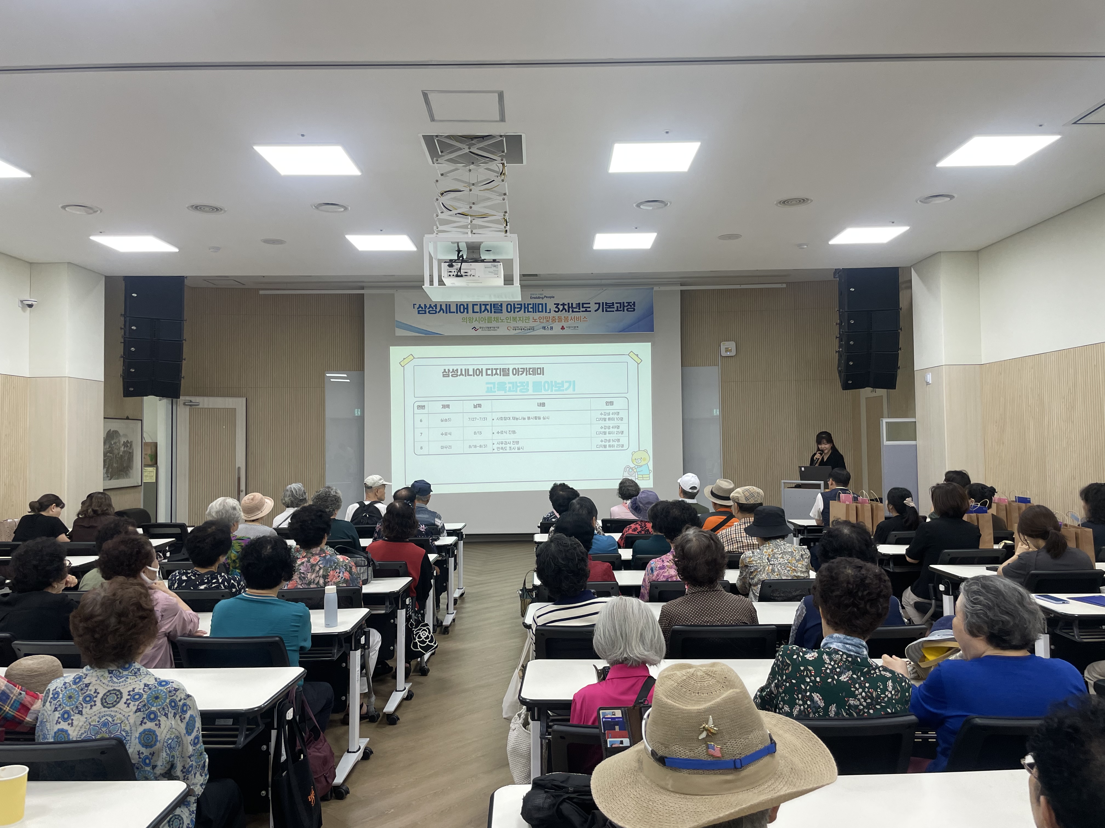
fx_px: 830
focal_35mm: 26
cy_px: 414
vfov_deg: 53.1
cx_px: 552
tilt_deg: +3.5
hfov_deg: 67.3
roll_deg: +1.1
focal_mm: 4.2
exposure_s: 1/120
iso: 100
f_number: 1.6
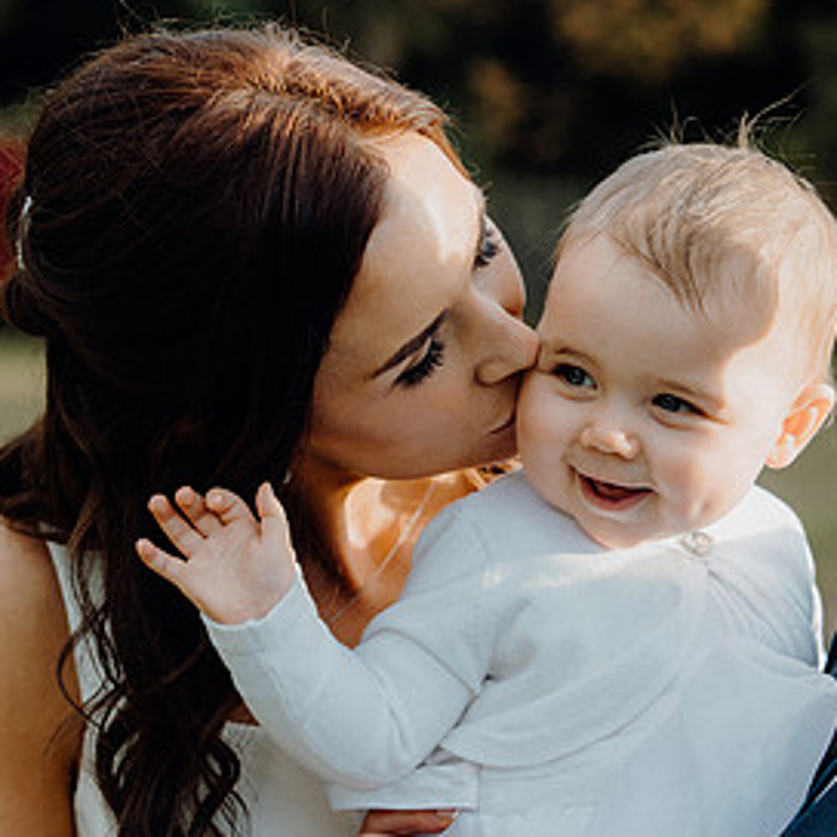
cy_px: 454
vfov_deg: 14.8
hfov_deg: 14.7
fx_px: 3228
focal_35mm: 118
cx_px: 591
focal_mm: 65
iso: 125
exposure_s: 1/250
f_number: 3.5
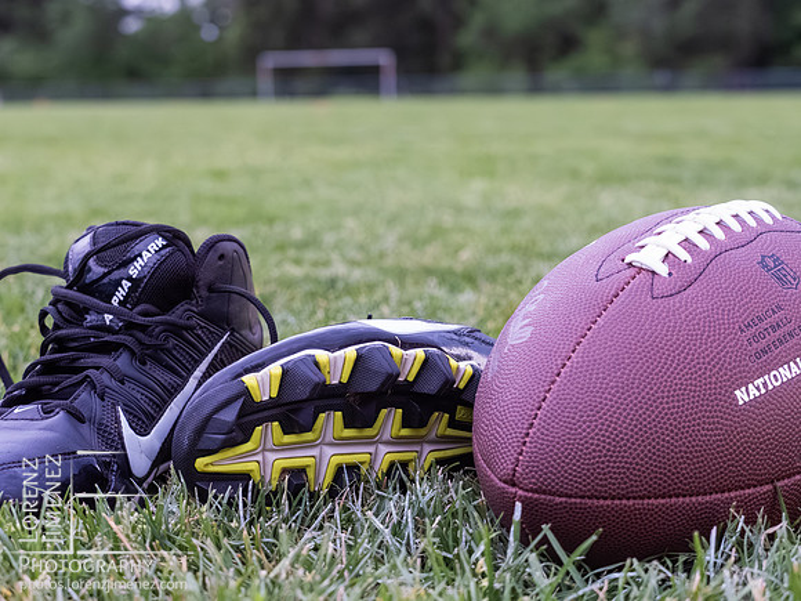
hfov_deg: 24.4
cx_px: 400
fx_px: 1851
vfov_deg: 18.4
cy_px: 300
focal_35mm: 80
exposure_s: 1/320
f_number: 4.5
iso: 5000
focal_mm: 40
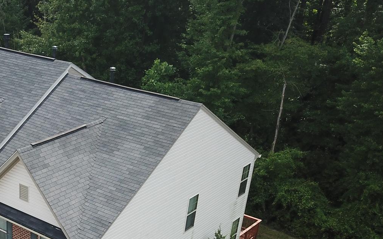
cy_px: 236
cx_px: 29
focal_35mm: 56
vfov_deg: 22.3
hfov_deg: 34.0
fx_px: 585
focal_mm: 4.73
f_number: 2.2
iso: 100
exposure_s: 1/858
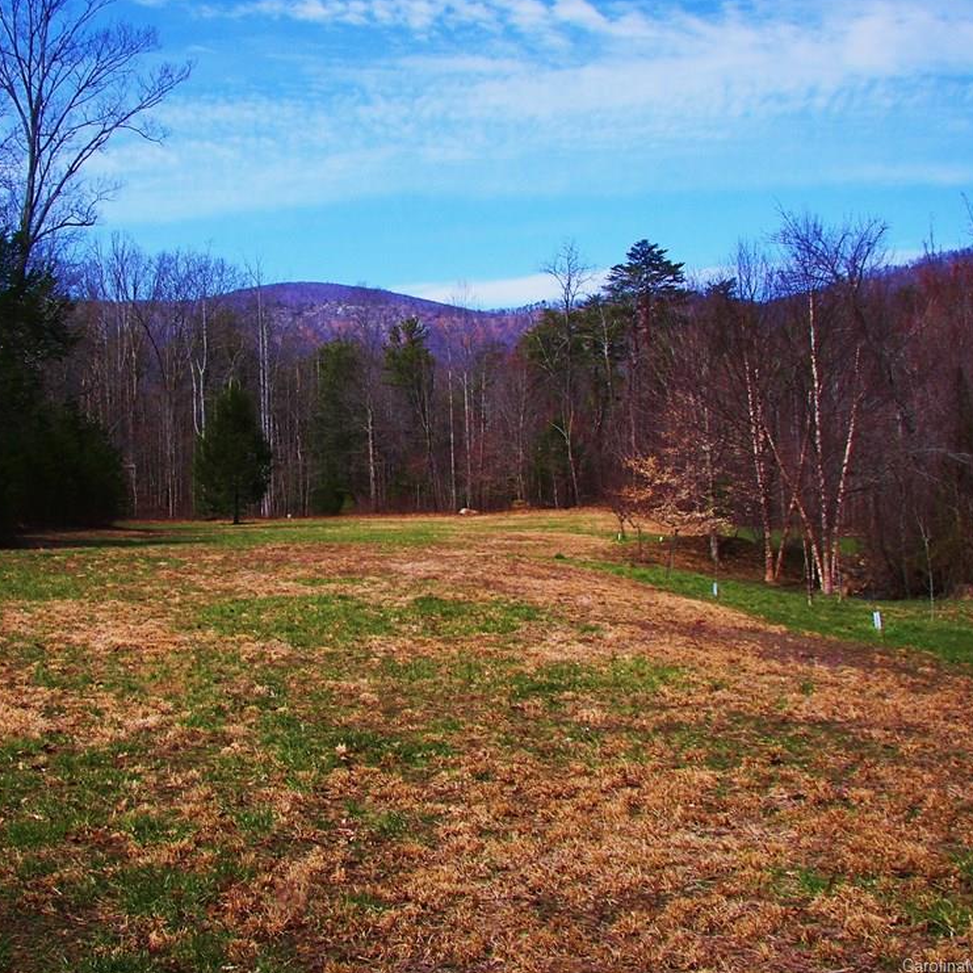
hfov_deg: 38.2
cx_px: 381
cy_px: 474
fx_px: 1399
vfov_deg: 38.3
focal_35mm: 44
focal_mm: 6
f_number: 2.8
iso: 50
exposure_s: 1/640
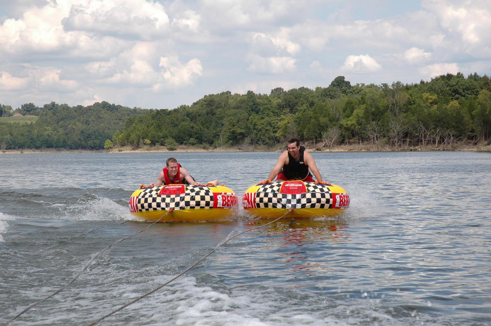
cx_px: 246
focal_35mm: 93
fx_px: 1267
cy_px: 163
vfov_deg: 14.7
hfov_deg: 21.9
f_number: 9
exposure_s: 1/320
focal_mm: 62
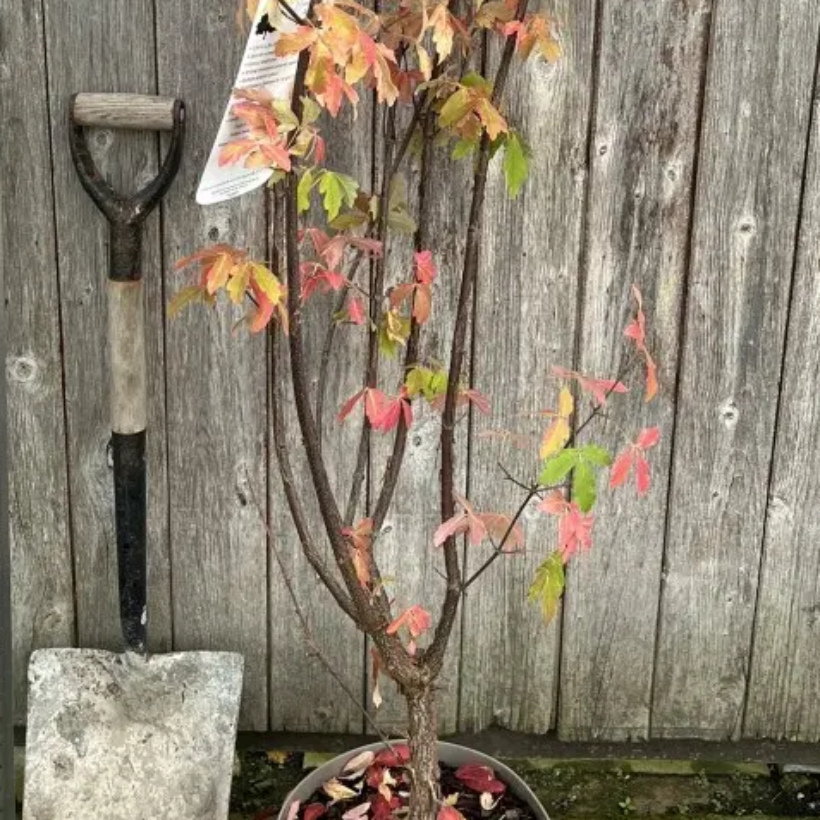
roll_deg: -1.2
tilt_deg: -16.6
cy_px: 98
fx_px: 1394
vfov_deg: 31.4
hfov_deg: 32.8
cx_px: 426
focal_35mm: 52
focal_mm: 5.1
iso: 50
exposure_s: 1/571
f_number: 1.6
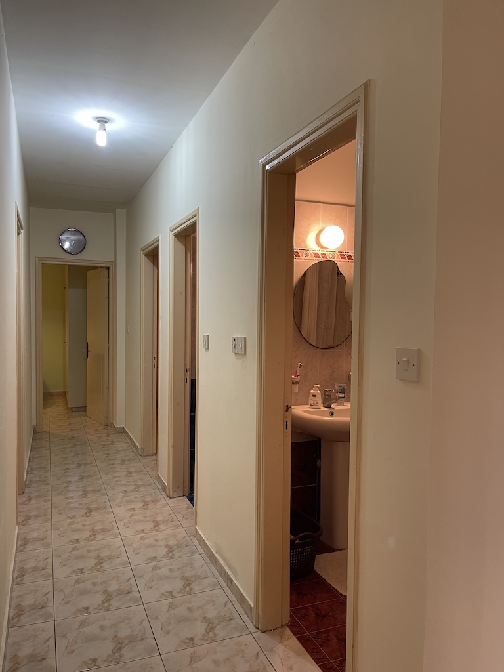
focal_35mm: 25
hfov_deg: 54.9
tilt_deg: -2.7
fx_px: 485
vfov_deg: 69.4
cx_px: 252
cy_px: 336
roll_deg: -1.9
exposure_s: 1/50
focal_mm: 5.1
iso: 125
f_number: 1.6
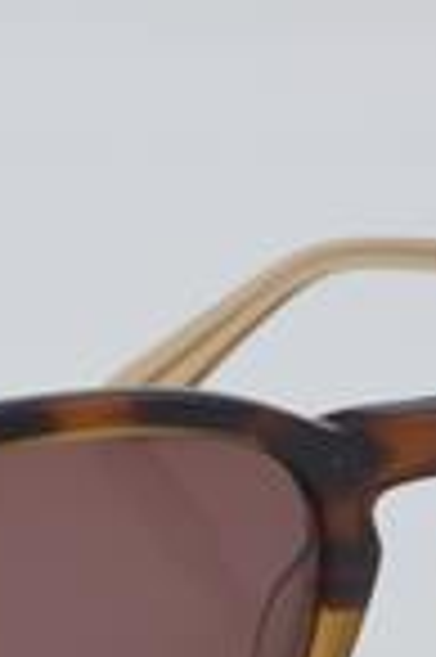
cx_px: 112
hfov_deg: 6.7
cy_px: 549
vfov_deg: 10.0
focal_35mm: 205
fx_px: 3733
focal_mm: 50
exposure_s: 1/4
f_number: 32
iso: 100
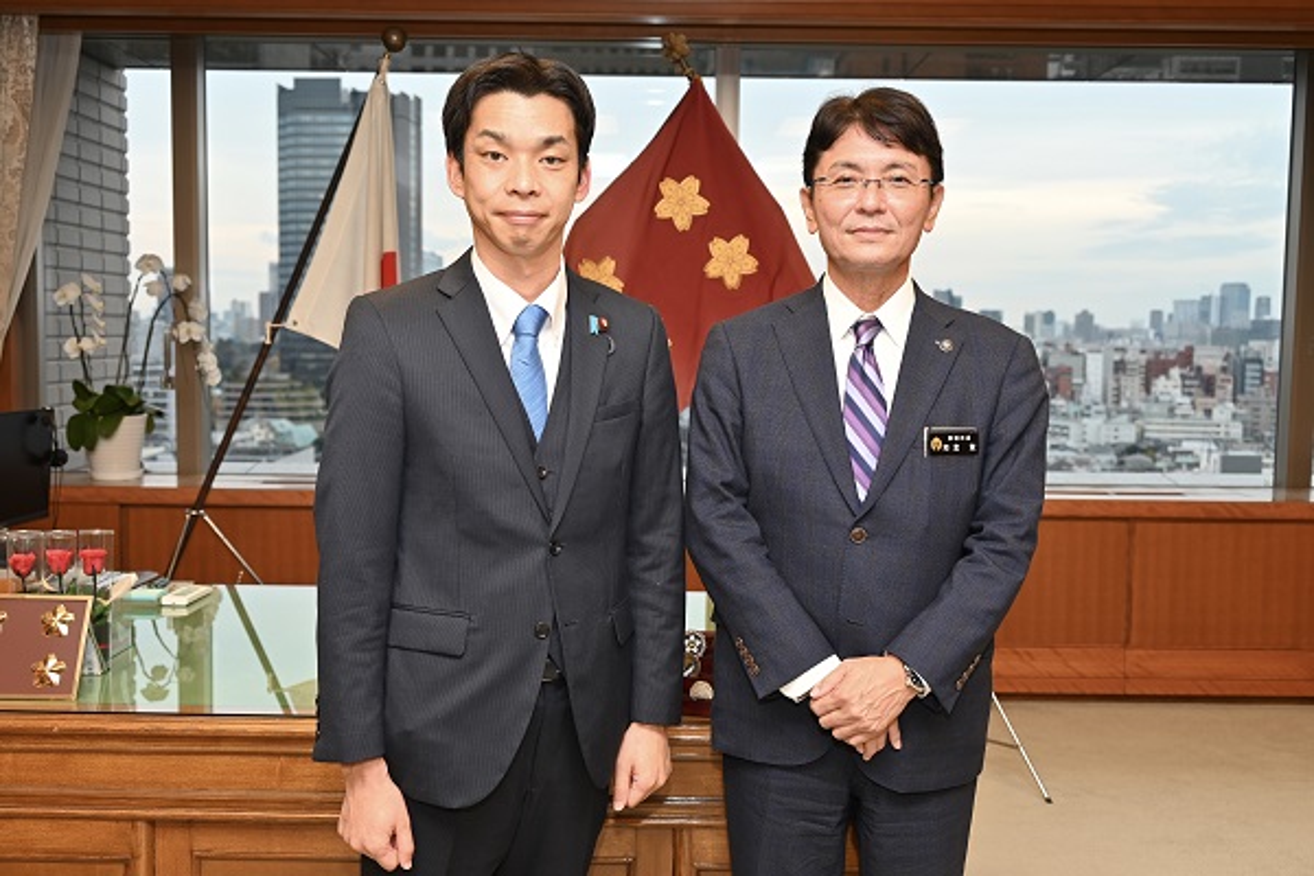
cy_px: 438
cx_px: 657
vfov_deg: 38.9
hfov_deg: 55.8
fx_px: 1241
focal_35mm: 34
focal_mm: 34
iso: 200
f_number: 4.8
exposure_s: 1/80
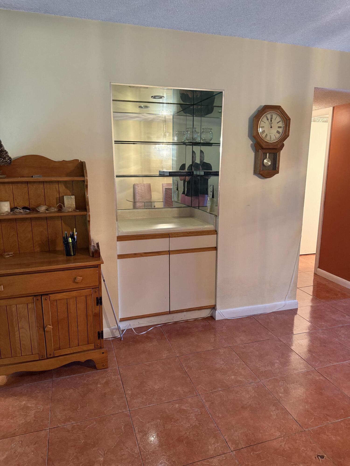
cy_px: 233
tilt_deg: -8.9
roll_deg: -0.6
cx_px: 175
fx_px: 324
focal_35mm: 24
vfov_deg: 71.6
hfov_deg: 56.8
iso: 500
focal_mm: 6.76
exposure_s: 1/60
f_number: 1.78
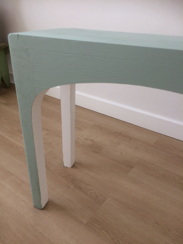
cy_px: 122
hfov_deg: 48.2
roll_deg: -2.0
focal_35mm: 29
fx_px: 204
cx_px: 92
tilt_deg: -28.4
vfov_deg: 61.7
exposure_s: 1/100
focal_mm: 4.15
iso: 50
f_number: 2.2
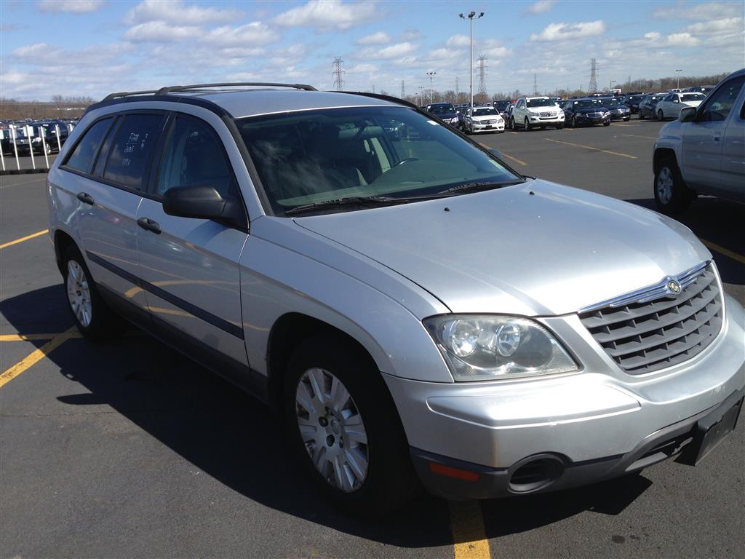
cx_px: 372
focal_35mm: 33
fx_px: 710
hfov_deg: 55.4
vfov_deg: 42.9
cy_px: 280
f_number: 2.4
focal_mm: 4.13
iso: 50
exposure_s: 1/1595
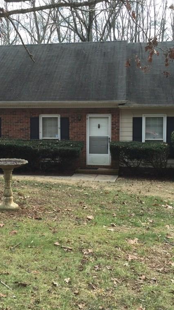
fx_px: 353
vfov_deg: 47.4
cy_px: 154
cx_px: 58
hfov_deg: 27.5
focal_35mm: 43
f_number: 2.2
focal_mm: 4.15
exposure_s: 1/227
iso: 32
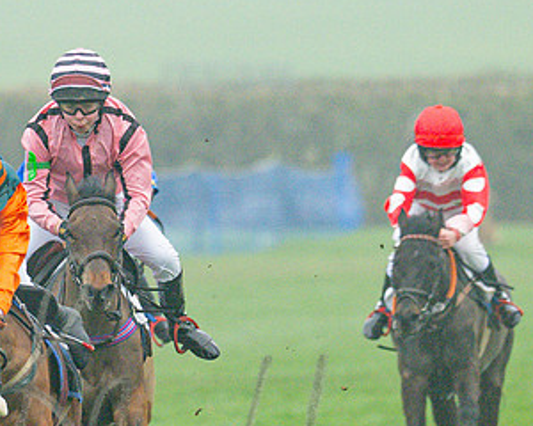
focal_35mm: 1555
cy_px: 396
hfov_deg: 1.2
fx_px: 24530
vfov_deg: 1.0
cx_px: -46
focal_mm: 400
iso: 800
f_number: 5
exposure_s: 1/1250
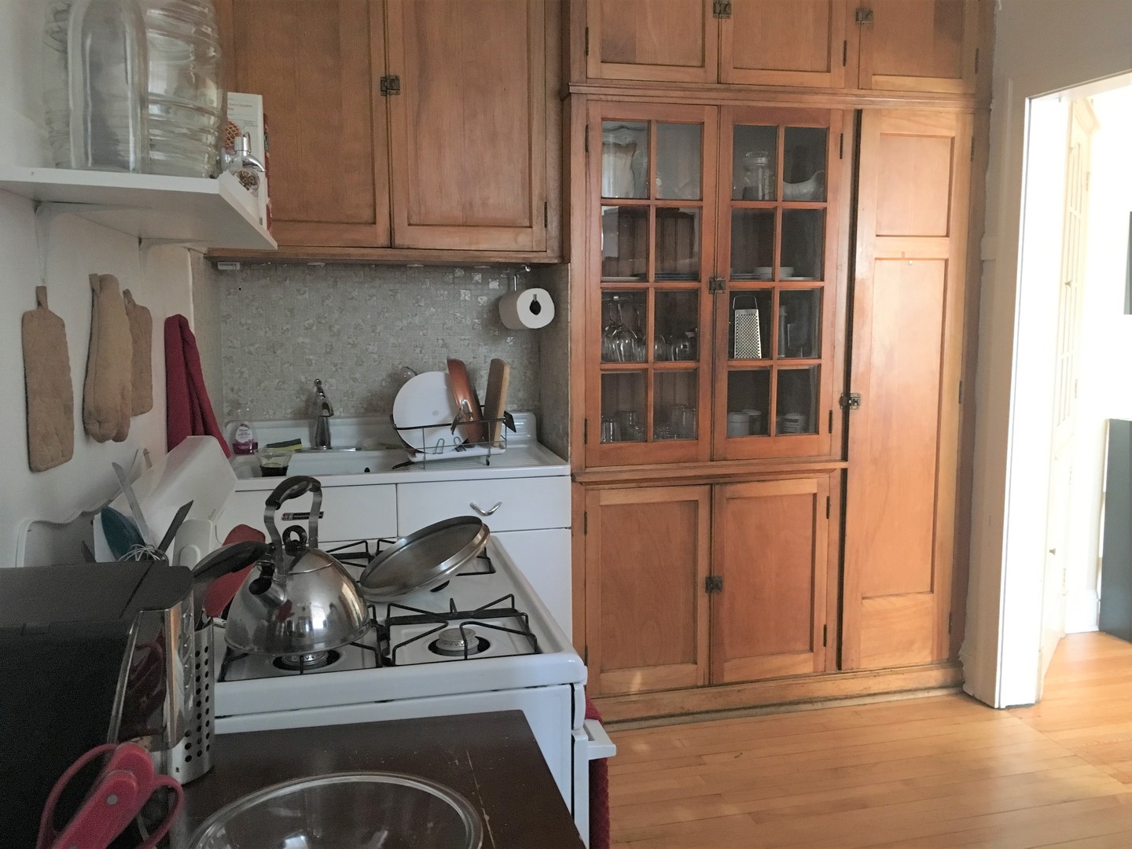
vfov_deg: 48.2
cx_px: 566
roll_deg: +0.1
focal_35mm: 29
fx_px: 948
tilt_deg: -5.2
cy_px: 424
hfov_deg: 61.7
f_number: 2.2
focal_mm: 4.15
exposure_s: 1/17
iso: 200
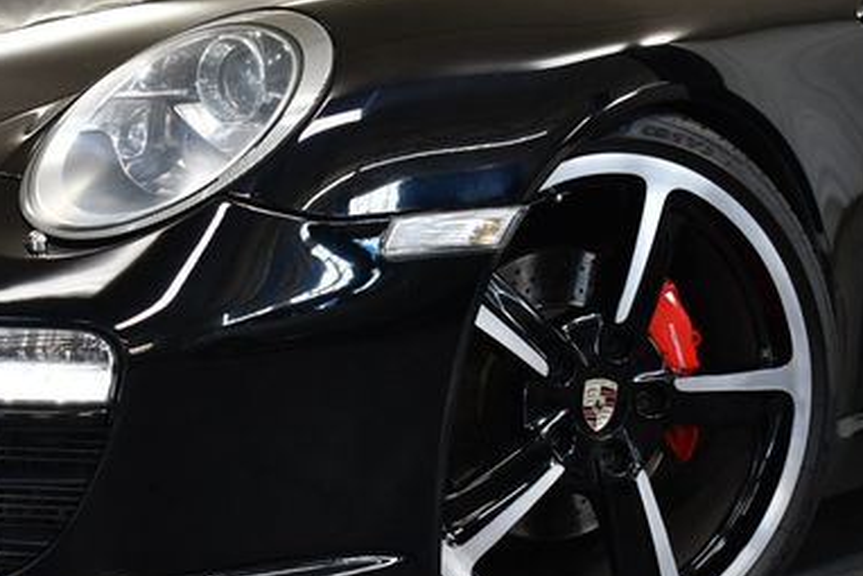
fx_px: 2734
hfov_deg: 17.9
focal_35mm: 114
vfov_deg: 12.0
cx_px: 239
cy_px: 258
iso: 800
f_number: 4.5
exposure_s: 1/160
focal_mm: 34
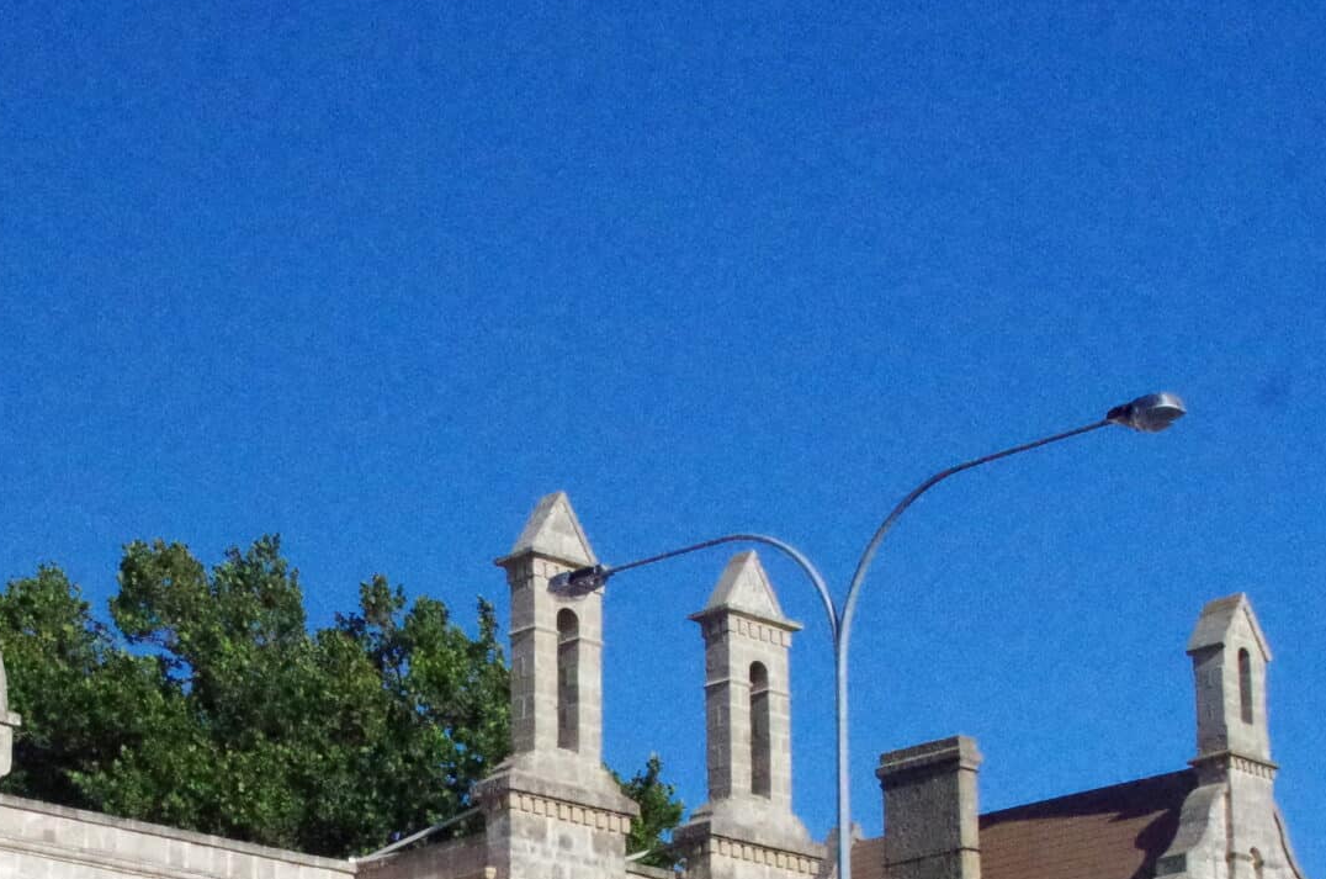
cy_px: 939
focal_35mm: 83
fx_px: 3051
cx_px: 299
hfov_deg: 24.2
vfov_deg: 16.0
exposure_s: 1/5000
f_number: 11
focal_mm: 21
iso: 6400
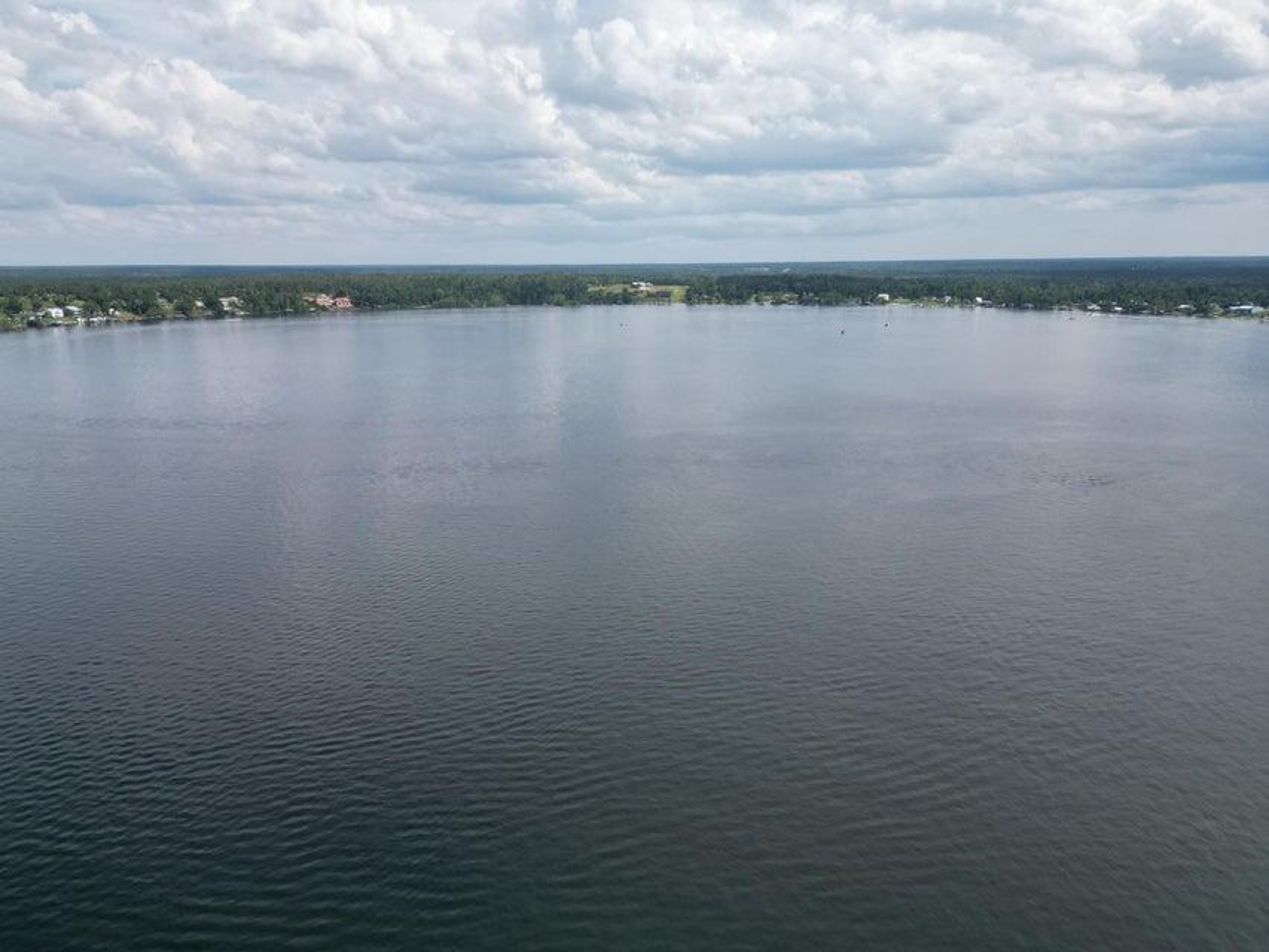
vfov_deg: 56.8
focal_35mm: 24
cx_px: 634
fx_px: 880
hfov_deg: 71.6
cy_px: 476
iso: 150
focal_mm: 6.72
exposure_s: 1/3200
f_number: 1.7
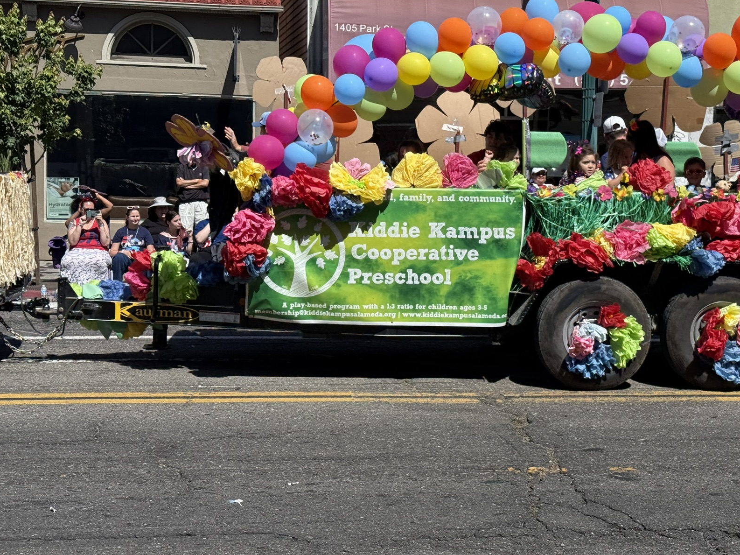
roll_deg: -1.2
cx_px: 450
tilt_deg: -3.7
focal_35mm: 62
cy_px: 240
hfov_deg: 31.1
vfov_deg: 23.6
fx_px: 1325
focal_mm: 6.76
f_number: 1.78
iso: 64
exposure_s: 1/5587
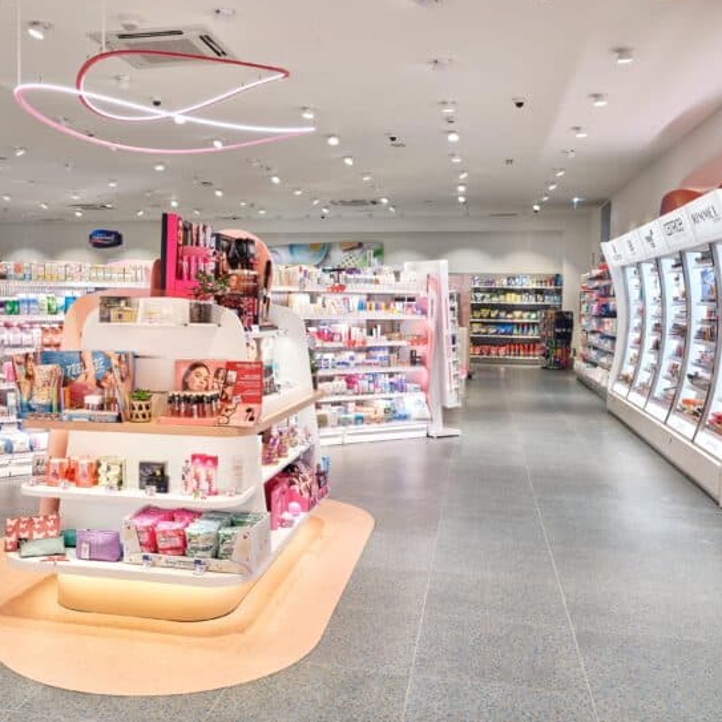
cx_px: 278
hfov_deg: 46.9
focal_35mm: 35
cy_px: 348
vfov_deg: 47.2
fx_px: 826
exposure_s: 1/1.59
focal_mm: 35
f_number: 16
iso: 250
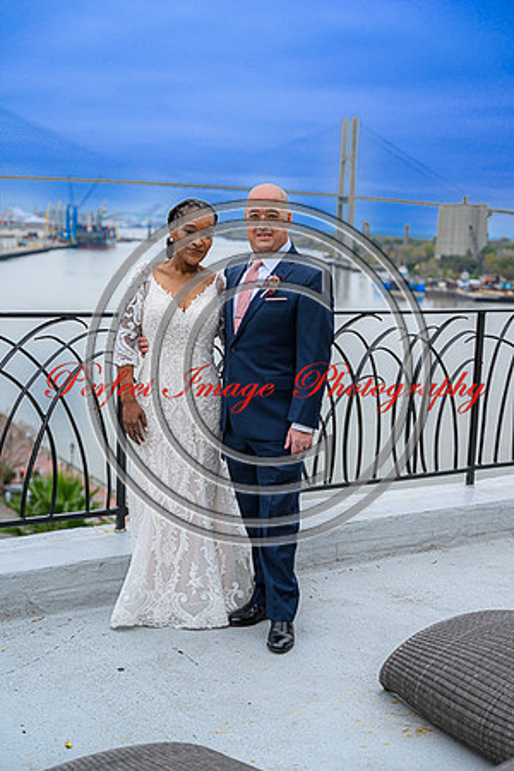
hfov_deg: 26.5
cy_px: 386
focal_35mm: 51
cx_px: 257
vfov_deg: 38.9
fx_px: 1092
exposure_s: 1/1000
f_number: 2.8
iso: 220
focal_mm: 51
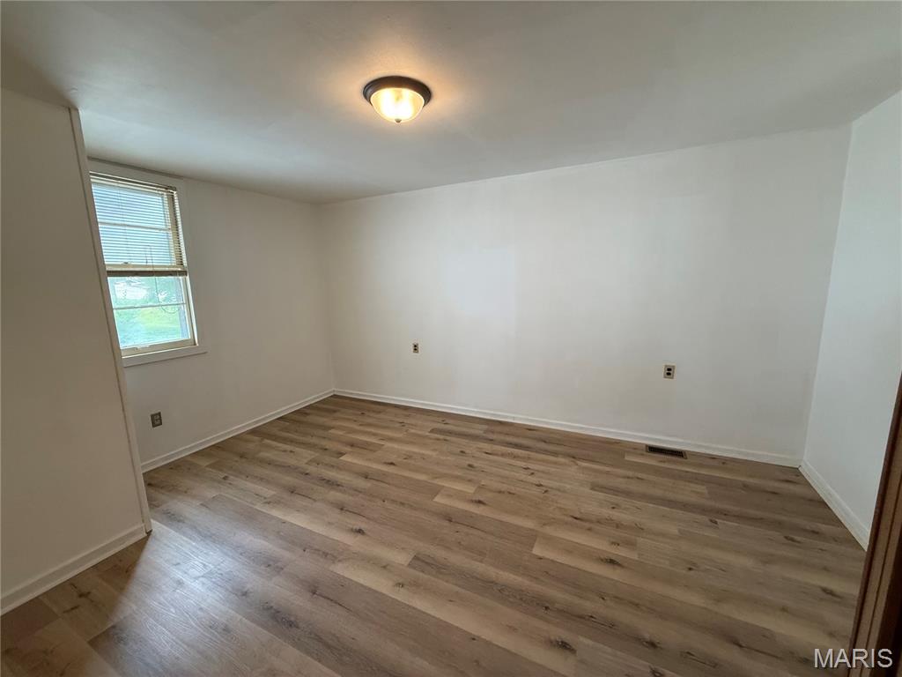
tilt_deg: -8.5
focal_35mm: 14
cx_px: 451
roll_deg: +0.9
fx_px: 365
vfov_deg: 85.7
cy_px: 338
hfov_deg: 102.1
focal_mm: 2.22
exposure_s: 1/120
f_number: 2.2
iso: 250
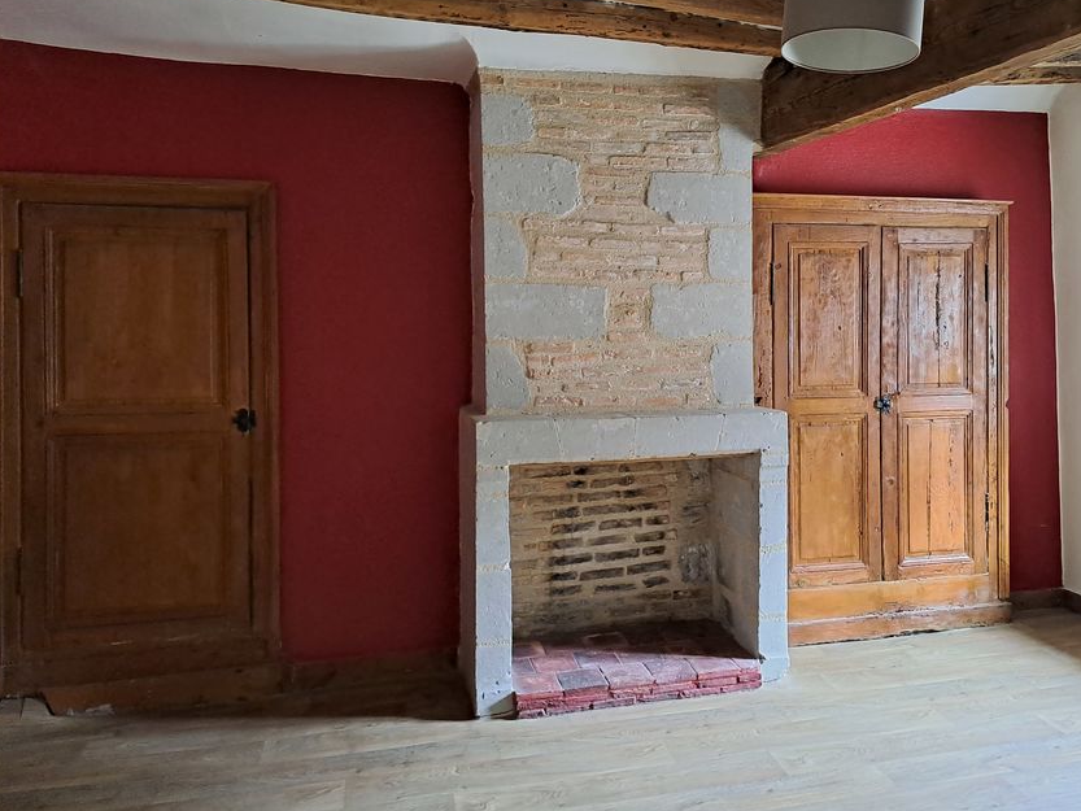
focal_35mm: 30
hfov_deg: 59.5
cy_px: 345
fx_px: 937
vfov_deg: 46.7
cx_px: 641
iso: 320
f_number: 1.8
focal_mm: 4.65
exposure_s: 1/25
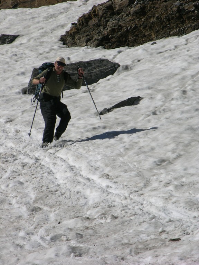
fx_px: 2146
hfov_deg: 5.3
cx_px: 100
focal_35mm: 280
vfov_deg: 7.1
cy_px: 132
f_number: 7.4
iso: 50
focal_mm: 71.2
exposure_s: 1/440
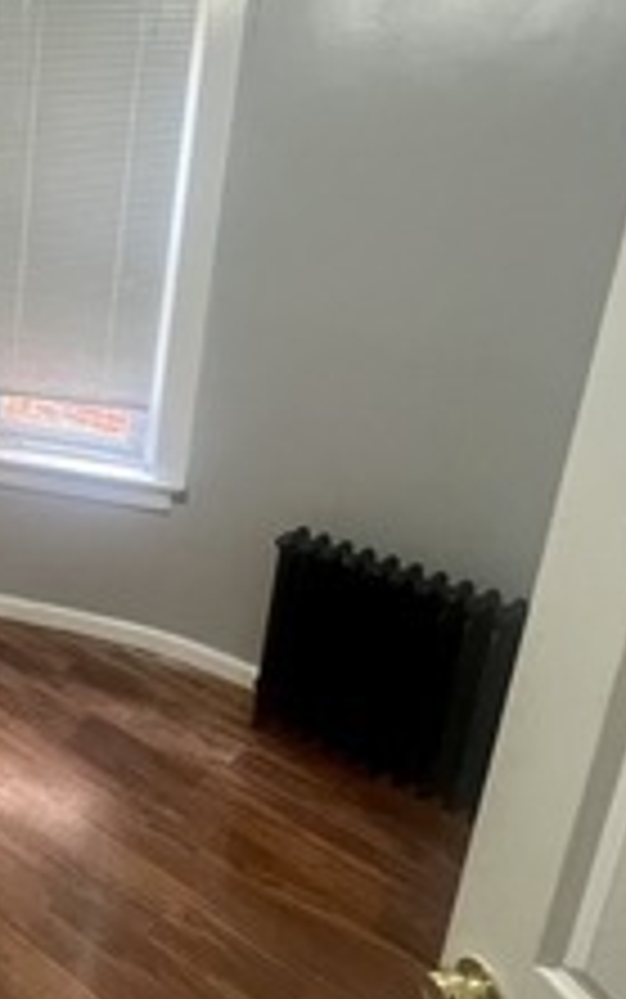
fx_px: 845
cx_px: -88
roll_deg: -2.9
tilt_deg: -15.1
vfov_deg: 60.5
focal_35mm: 31
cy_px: 382
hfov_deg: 34.3
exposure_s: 1/60
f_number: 1.8
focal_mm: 1.57
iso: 400
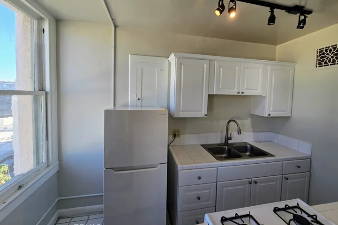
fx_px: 131
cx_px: 172
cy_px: 101
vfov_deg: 81.0
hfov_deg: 104.2
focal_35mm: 14
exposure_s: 1/310
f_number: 2.2
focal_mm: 2.2
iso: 50
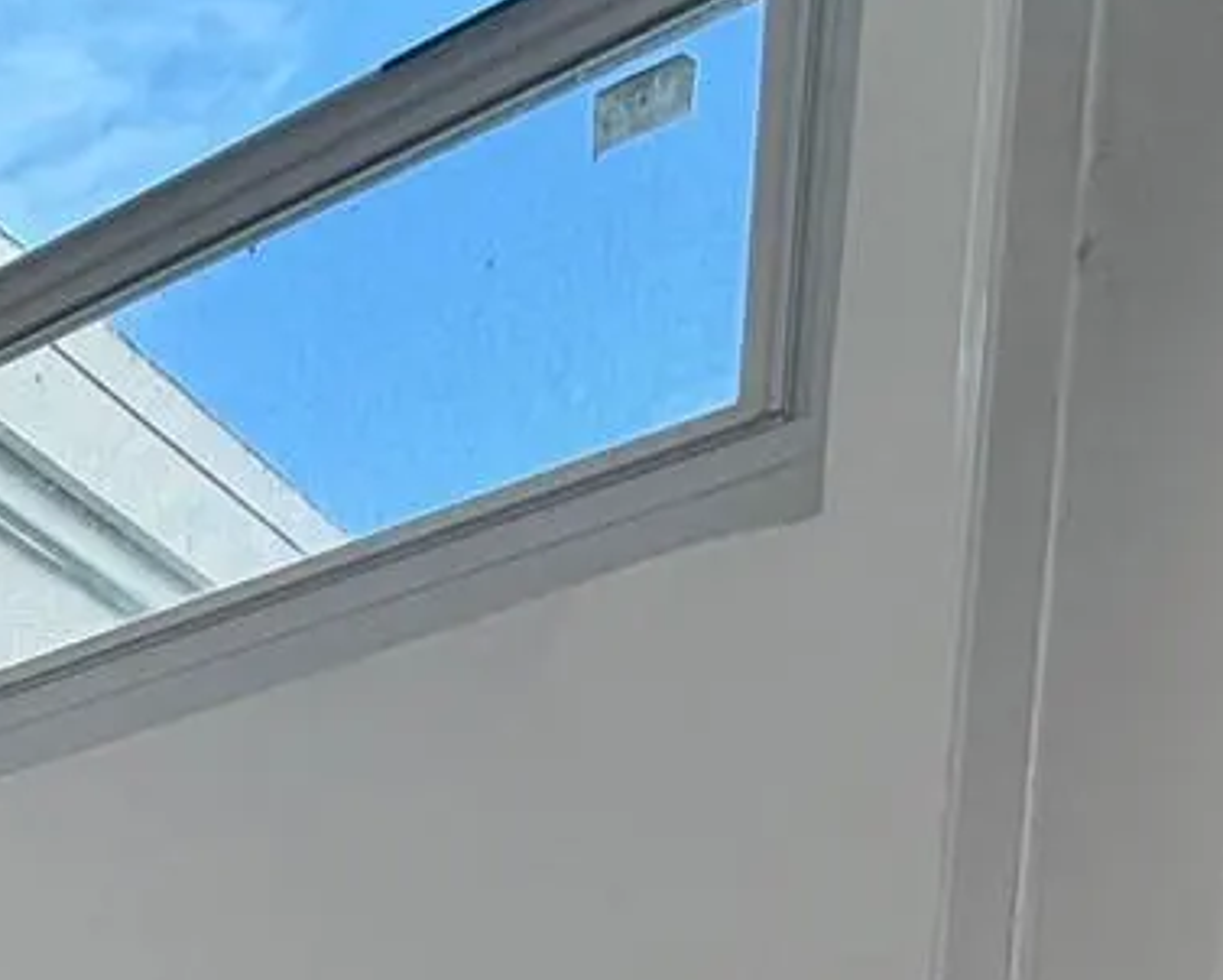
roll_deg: +1.1
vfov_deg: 19.3
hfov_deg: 23.9
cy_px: 1798
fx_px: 2100
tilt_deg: -6.0
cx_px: -717
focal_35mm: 58
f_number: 2.2
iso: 50
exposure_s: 1/120
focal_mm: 2.22
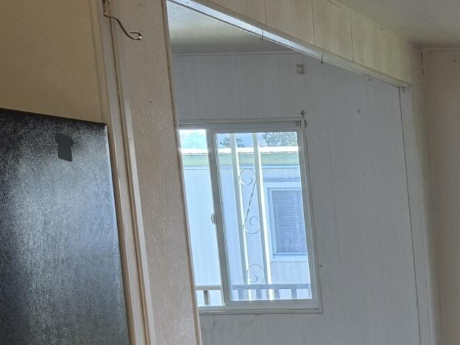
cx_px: 683
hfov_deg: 22.0
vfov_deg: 19.3
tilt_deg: -9.5
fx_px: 983
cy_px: 351
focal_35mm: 74
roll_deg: +0.9
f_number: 1.78
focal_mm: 6.76
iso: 100
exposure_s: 1/120
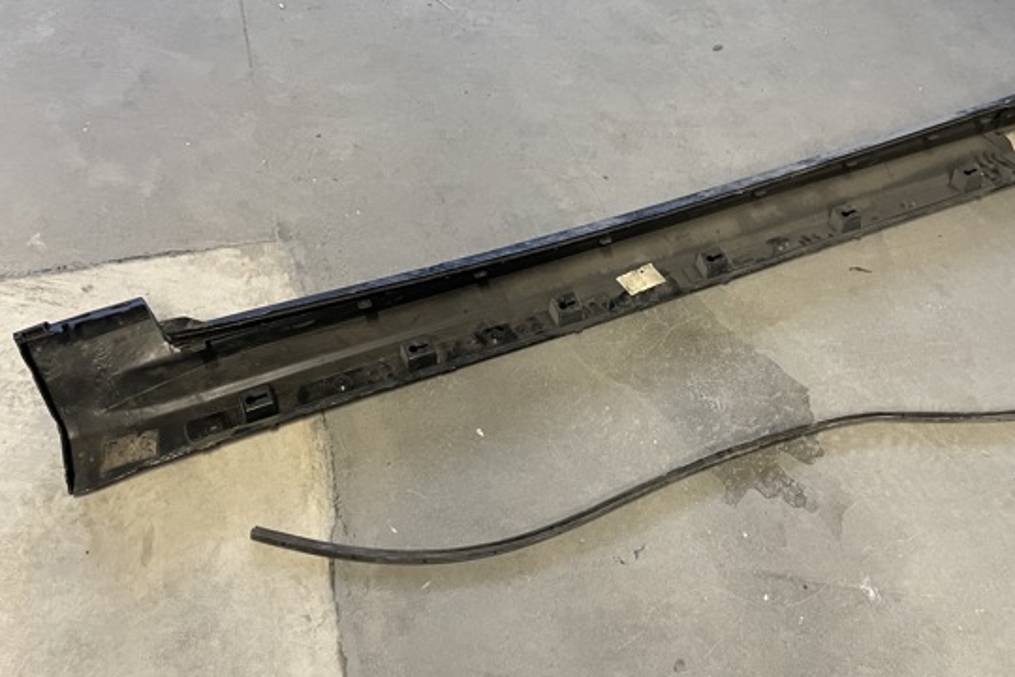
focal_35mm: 32
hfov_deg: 58.5
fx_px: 902
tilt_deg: -54.9
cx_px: 573
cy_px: 307
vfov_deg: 41.1
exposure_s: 1/50
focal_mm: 4.2
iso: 400
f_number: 1.6
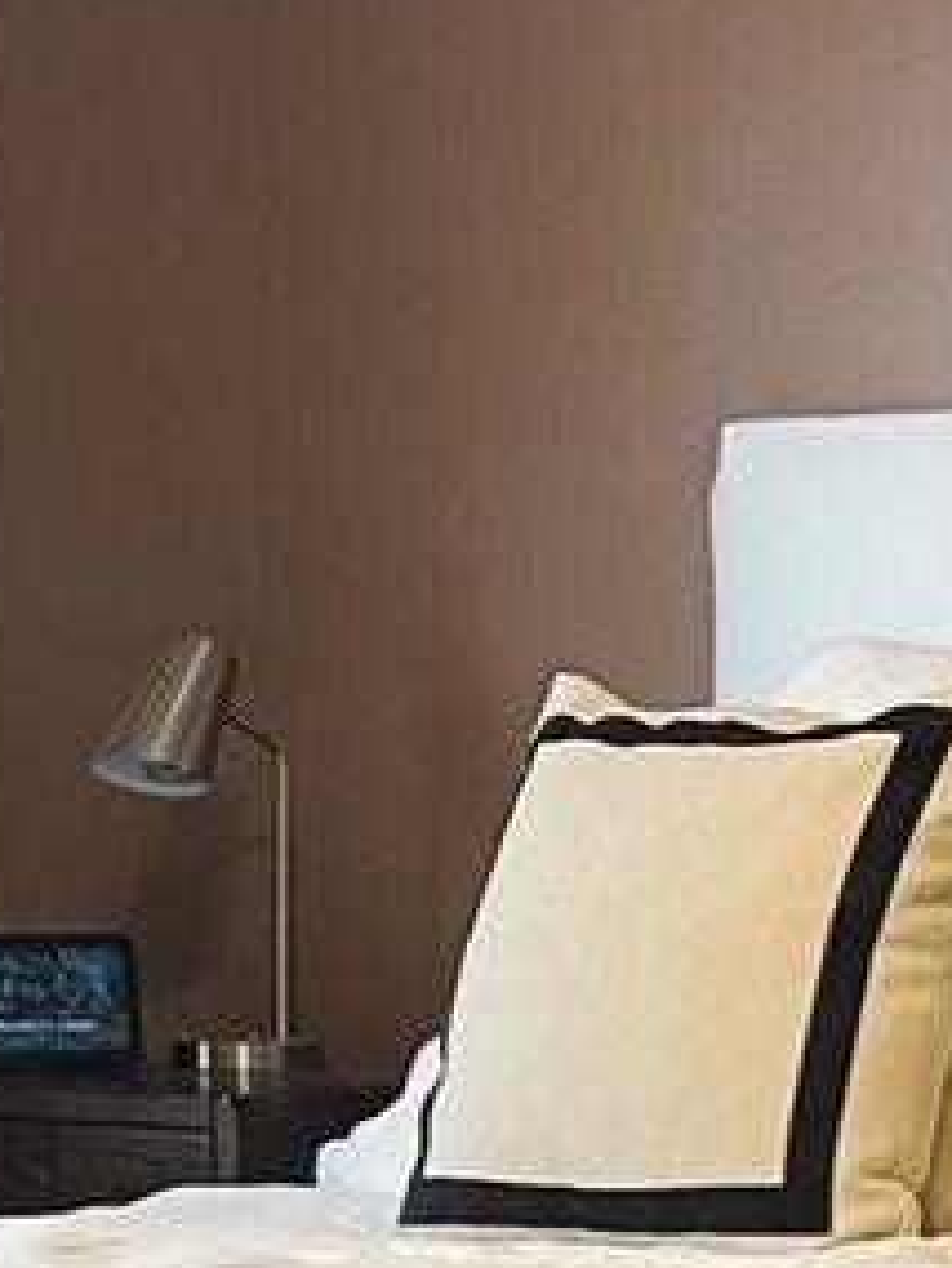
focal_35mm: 146
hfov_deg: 10.1
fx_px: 5350
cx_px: 965
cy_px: 1157
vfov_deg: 13.4
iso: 100
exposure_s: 1/60
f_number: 1.6
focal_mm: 5.1
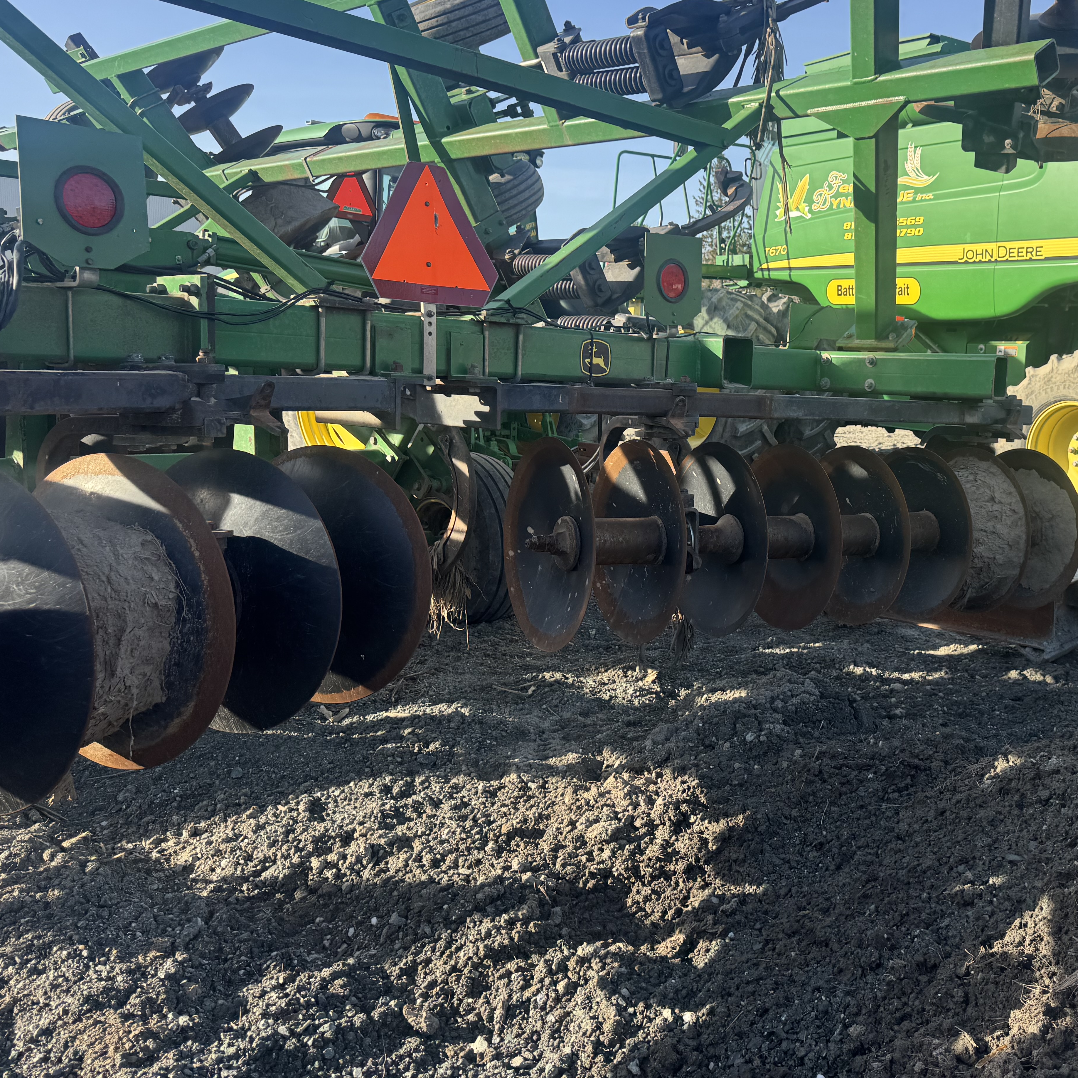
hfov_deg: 48.2
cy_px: 496
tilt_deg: -5.5
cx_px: 785
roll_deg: +2.5
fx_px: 1163
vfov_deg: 49.7
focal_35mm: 33
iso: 80
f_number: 1.78
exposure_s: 1/1151
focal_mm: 6.76
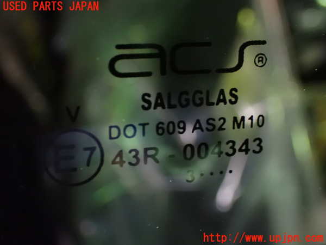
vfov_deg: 30.9
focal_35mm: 47
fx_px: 443
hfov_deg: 40.4
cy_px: 122
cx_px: 163
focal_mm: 8.4
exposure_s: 1/8
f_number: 3.1
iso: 1600
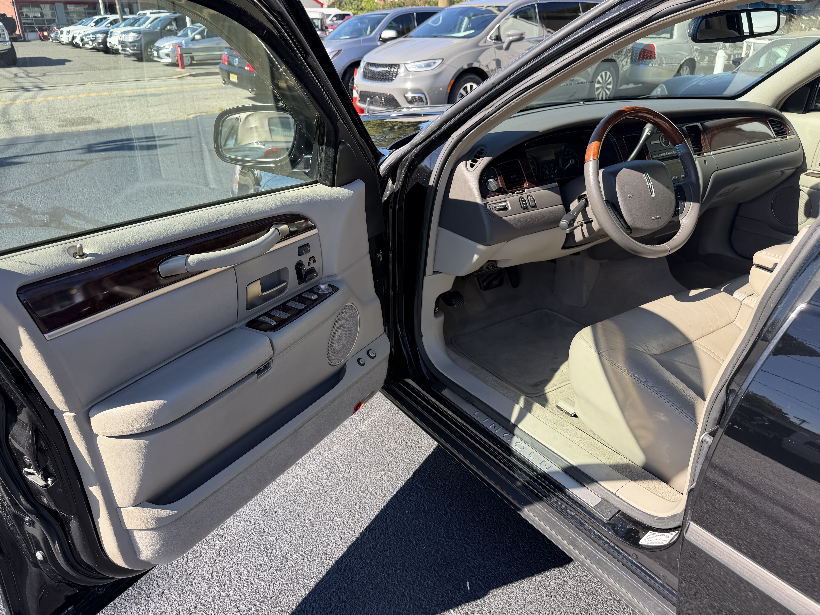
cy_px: 295
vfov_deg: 54.9
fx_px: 592
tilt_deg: -23.2
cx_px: 394
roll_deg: -0.1
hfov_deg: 69.4
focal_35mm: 25
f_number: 1.78
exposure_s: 1/1018
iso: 80
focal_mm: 6.76
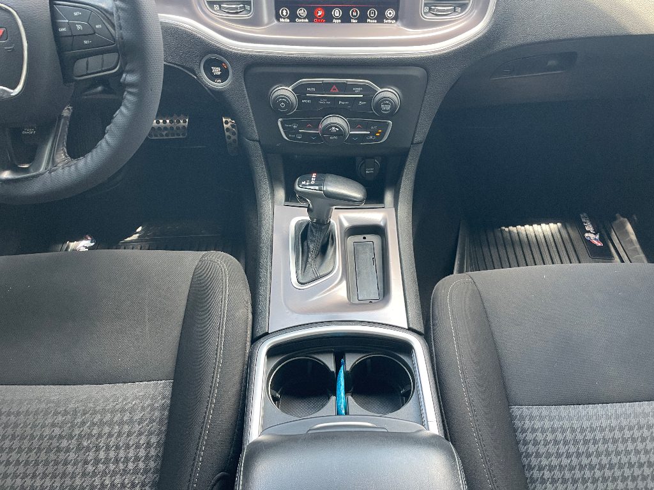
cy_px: 245
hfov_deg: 67.3
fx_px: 491
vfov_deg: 53.1
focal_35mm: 26
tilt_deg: -50.2
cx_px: 327
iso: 125
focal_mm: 4.2
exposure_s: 1/75
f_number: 1.6
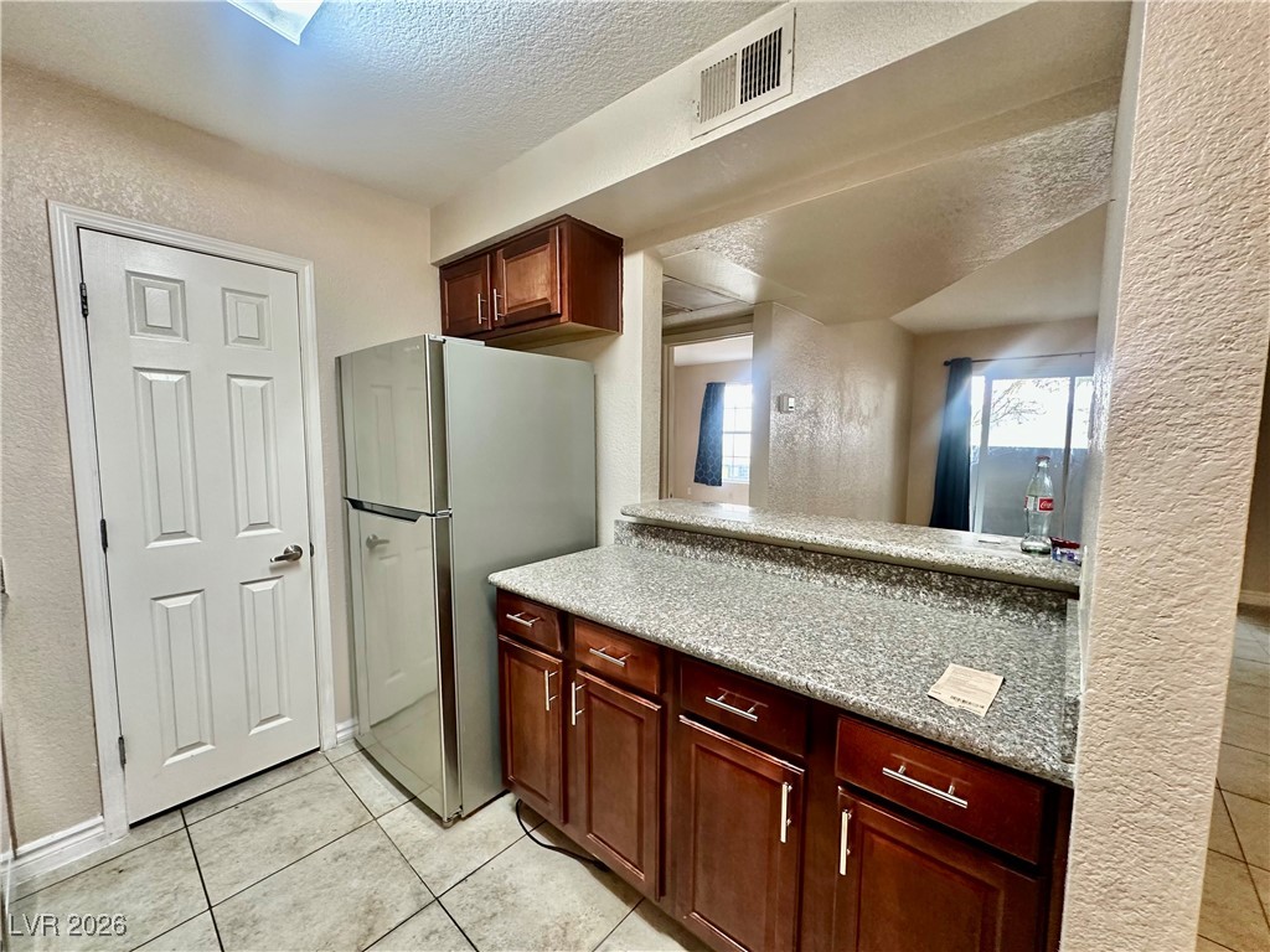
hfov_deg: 102.1
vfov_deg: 85.7
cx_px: 635
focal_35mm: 14
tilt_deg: -4.8
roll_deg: -0.3
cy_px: 476
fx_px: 514
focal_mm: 2.22
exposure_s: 1/60
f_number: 2.2
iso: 320
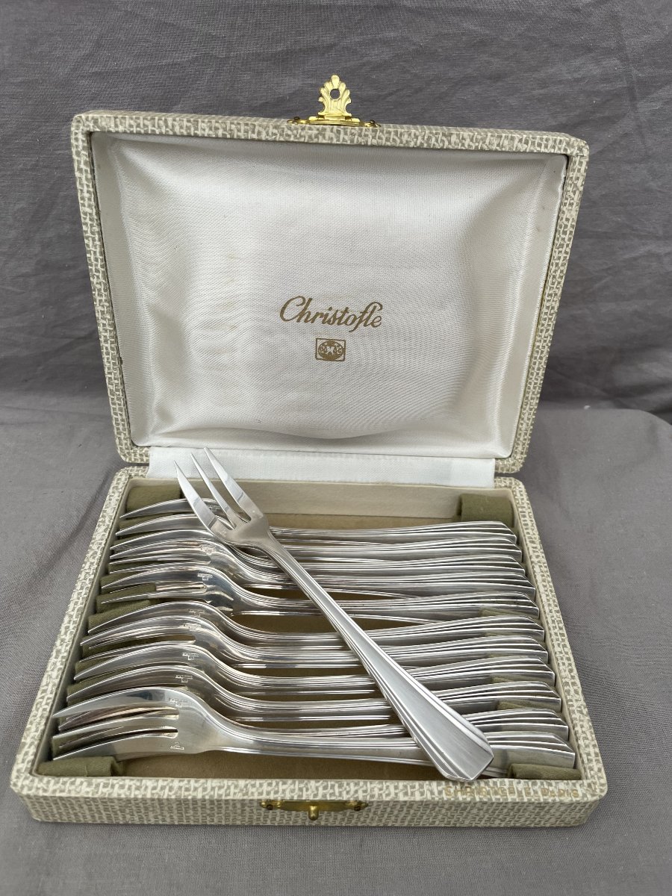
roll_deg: -3.9
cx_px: 336
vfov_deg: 67.3
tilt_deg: -40.1
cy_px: 448
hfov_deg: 53.1
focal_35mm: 26
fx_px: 673
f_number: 1.6
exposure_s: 1/121
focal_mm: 4.2
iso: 50
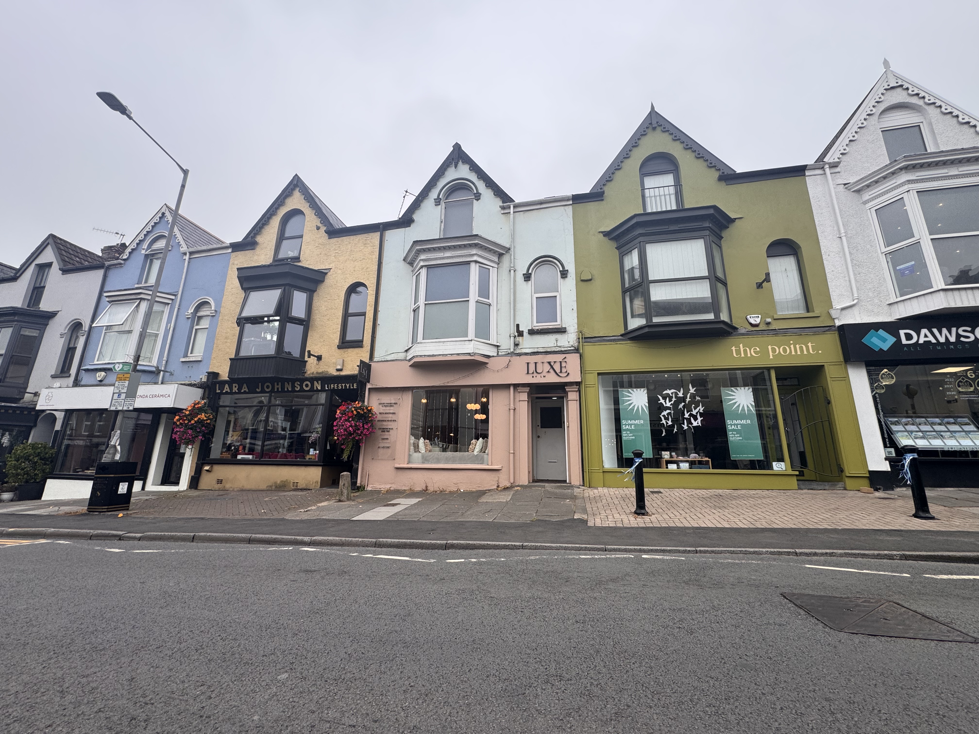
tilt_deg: +12.6
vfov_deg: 85.7
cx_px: 490
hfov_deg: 102.1
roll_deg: -0.4
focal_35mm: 14
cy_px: 367
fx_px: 396
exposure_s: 1/518
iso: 40
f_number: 2.2
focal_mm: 2.22
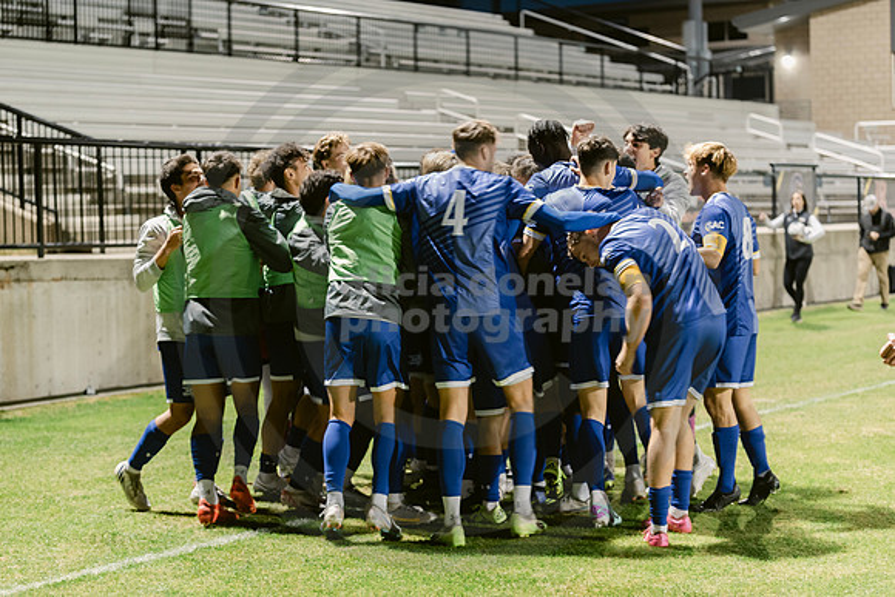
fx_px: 1741
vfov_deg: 19.5
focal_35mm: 70
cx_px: 448
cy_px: 298
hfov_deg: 28.8
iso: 1600
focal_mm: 70
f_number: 2.8
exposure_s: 1/60
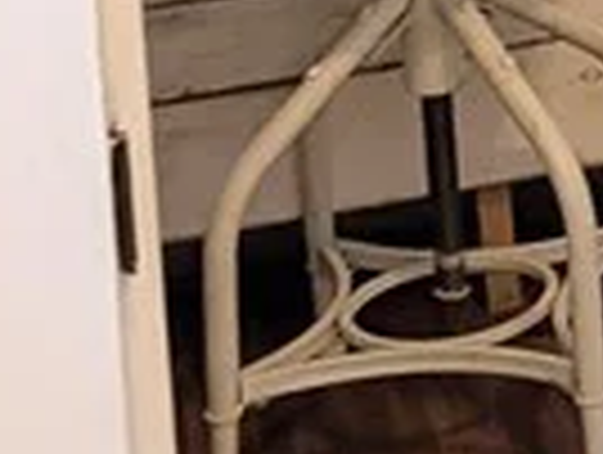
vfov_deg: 7.6
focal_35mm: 183
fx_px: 3194
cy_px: -598
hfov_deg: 9.3
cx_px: 1586
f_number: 1.68
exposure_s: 1/87.1
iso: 19
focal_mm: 6.9
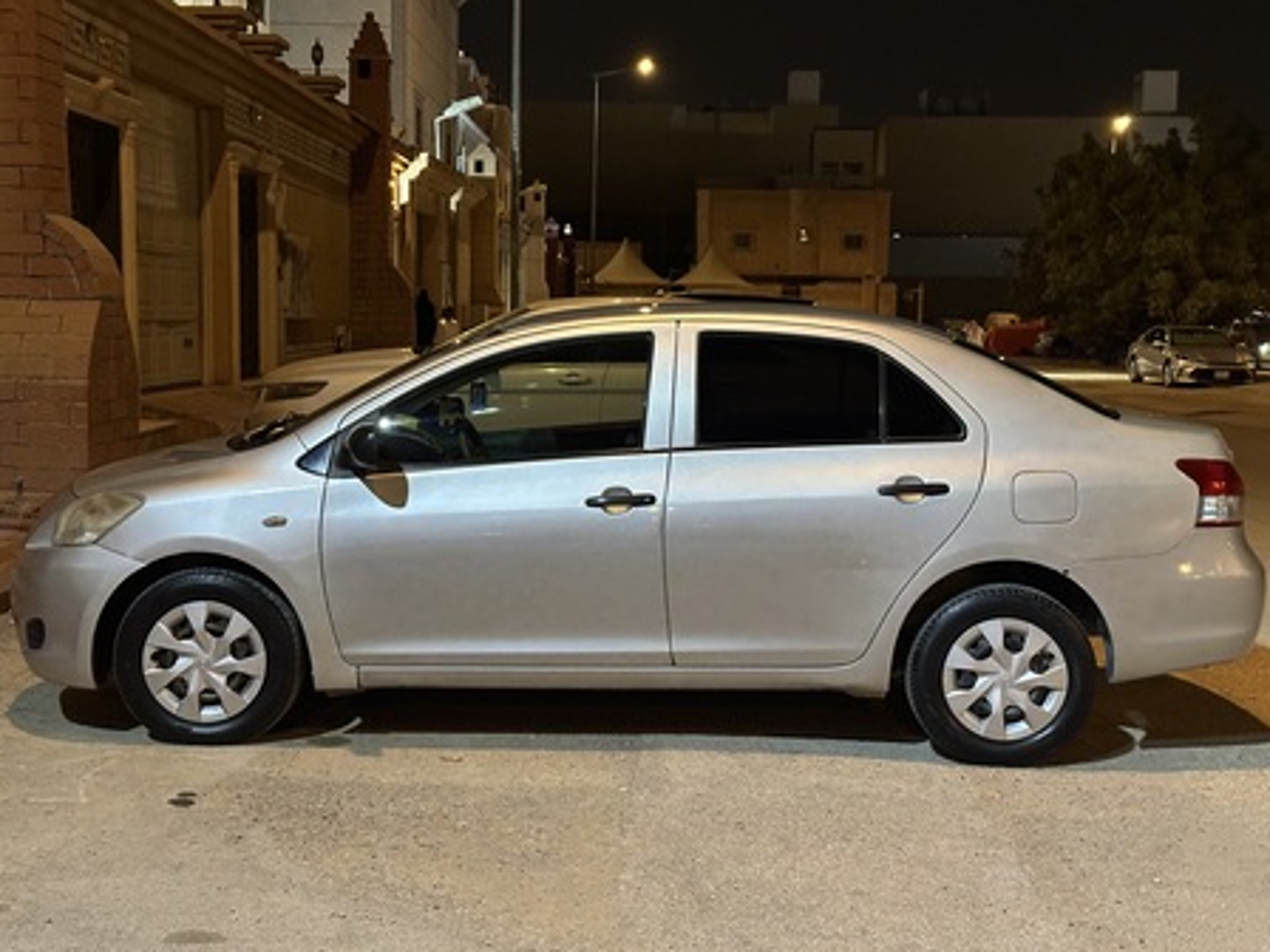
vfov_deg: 29.7
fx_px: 1798
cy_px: 477
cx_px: 636
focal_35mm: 49
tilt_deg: -5.5
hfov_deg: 38.9
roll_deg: -0.6
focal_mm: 6.86
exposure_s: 1/30
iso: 640
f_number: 1.78
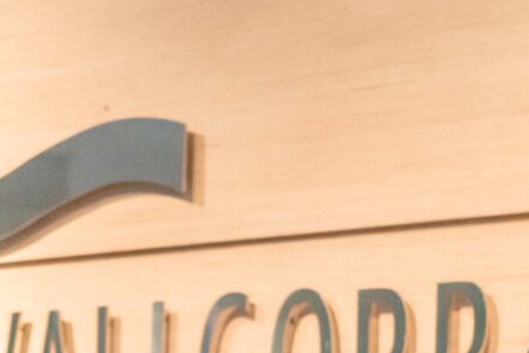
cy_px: 802
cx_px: -136
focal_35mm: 204
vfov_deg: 6.5
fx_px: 2998
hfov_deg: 9.9
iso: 2000
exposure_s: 1/500
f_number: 3.2
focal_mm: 35
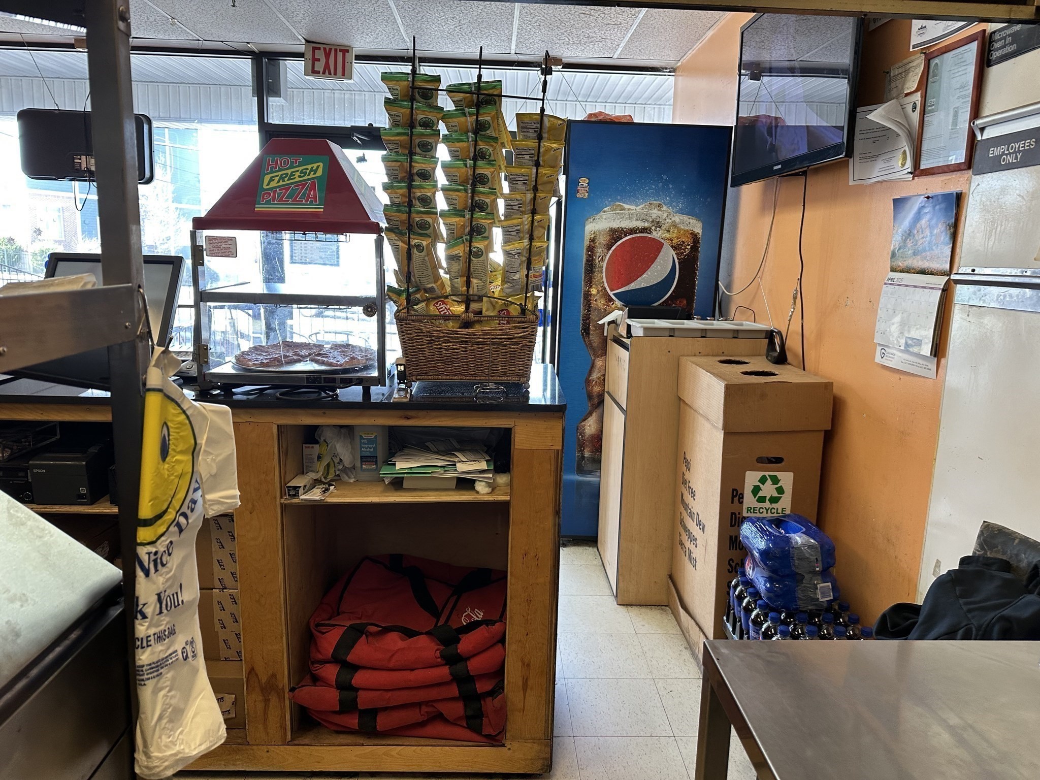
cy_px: 390
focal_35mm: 24
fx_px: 721
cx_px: 520
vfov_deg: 56.8
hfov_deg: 71.6
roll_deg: -3.7
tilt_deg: -8.2
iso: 160
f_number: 1.78
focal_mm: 6.86
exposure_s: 1/120
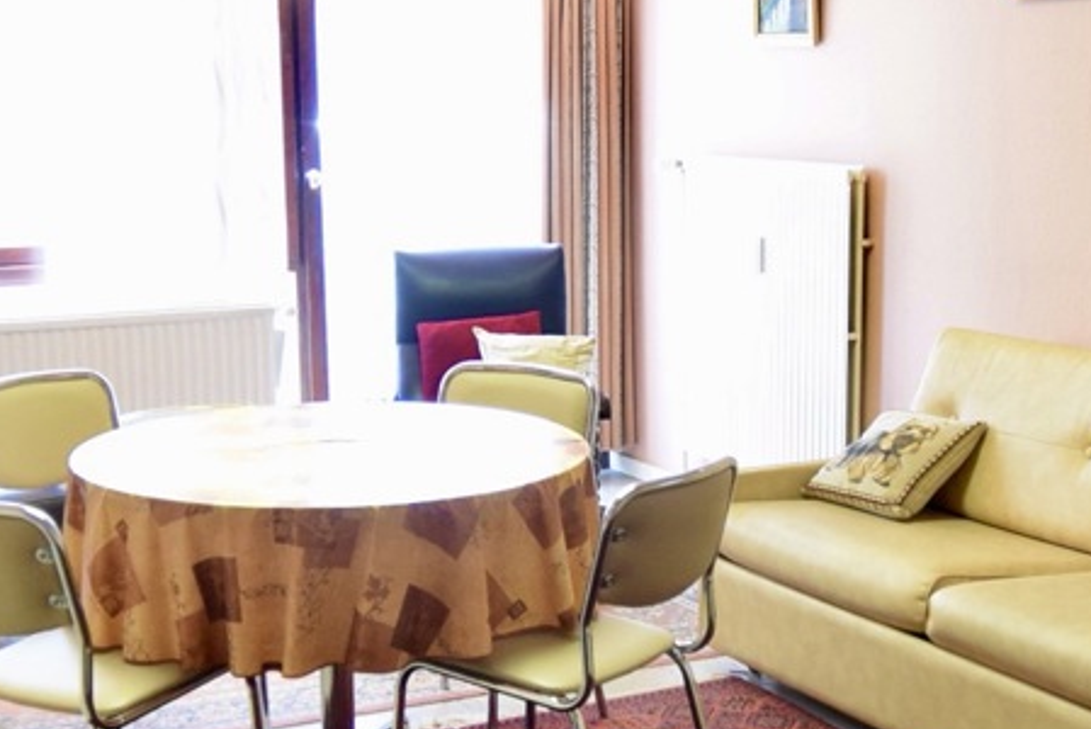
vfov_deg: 22.6
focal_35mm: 60
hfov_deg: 33.4
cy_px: 430
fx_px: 1819
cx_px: 528
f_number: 4.5
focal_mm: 10
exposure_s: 1/20
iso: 800
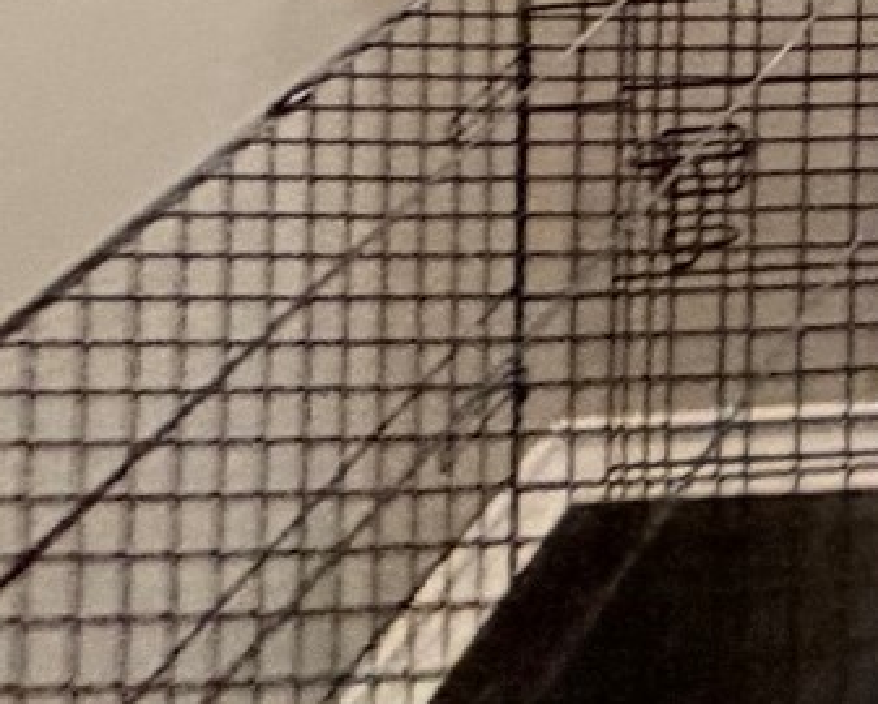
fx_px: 2158
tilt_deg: +0.2
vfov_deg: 12.5
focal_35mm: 83
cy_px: -1166
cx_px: 1918
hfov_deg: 15.9
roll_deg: +0.1
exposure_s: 1/60
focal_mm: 2.22
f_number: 2.2
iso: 200
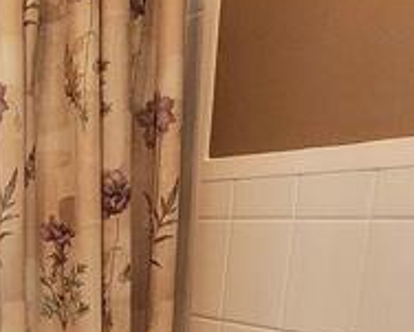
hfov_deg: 26.3
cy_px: 536
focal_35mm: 69
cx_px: 22
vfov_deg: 18.8
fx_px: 847
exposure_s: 1/60.2
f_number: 2.2
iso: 320
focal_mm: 2.2
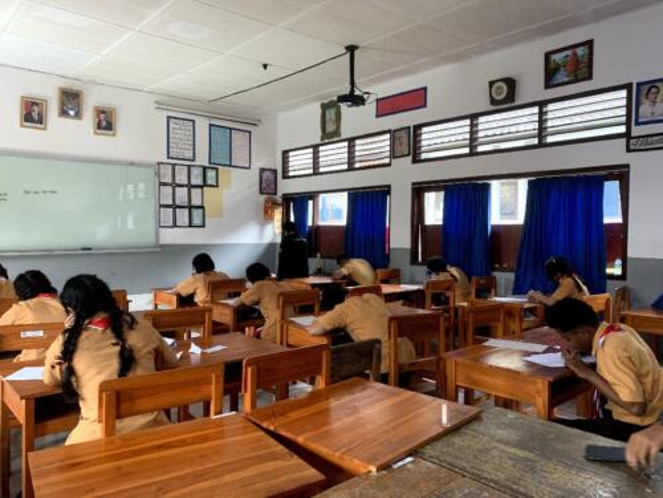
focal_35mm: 26
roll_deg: -0.9
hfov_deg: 67.3
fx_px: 498
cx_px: 332
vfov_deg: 53.1
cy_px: 249
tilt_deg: -0.3
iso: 250
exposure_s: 1/60
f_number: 1.8
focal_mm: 4.25
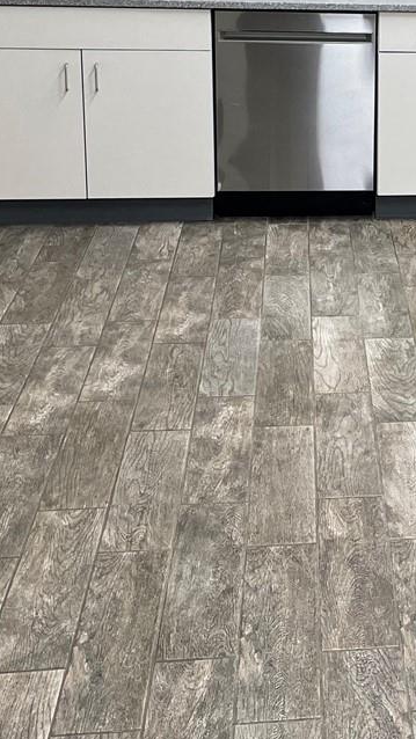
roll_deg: -3.3
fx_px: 1392
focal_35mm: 71
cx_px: 530
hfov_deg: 16.2
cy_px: 144
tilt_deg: -15.2
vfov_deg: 29.1
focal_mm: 4.2
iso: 100
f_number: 1.6
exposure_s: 1/120
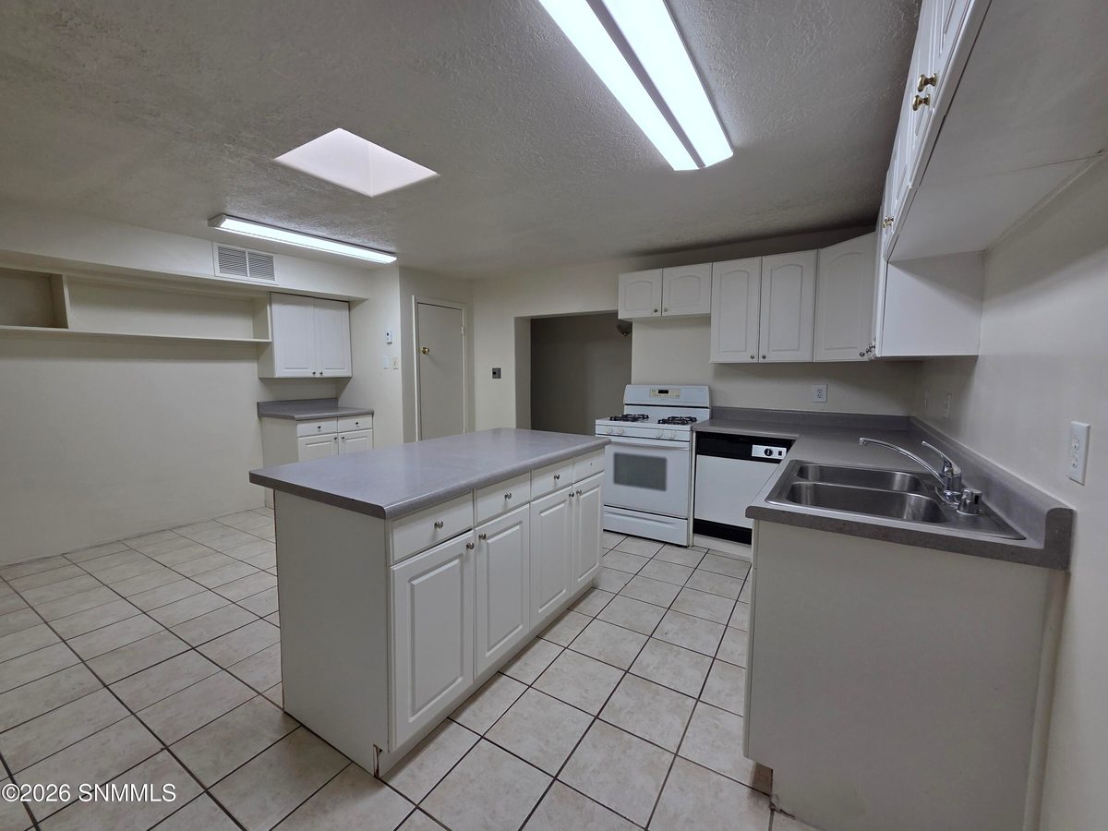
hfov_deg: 106.2
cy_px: 416
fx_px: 416
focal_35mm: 13
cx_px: 554
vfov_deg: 89.9
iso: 50
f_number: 2.2
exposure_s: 1/136
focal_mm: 2.2
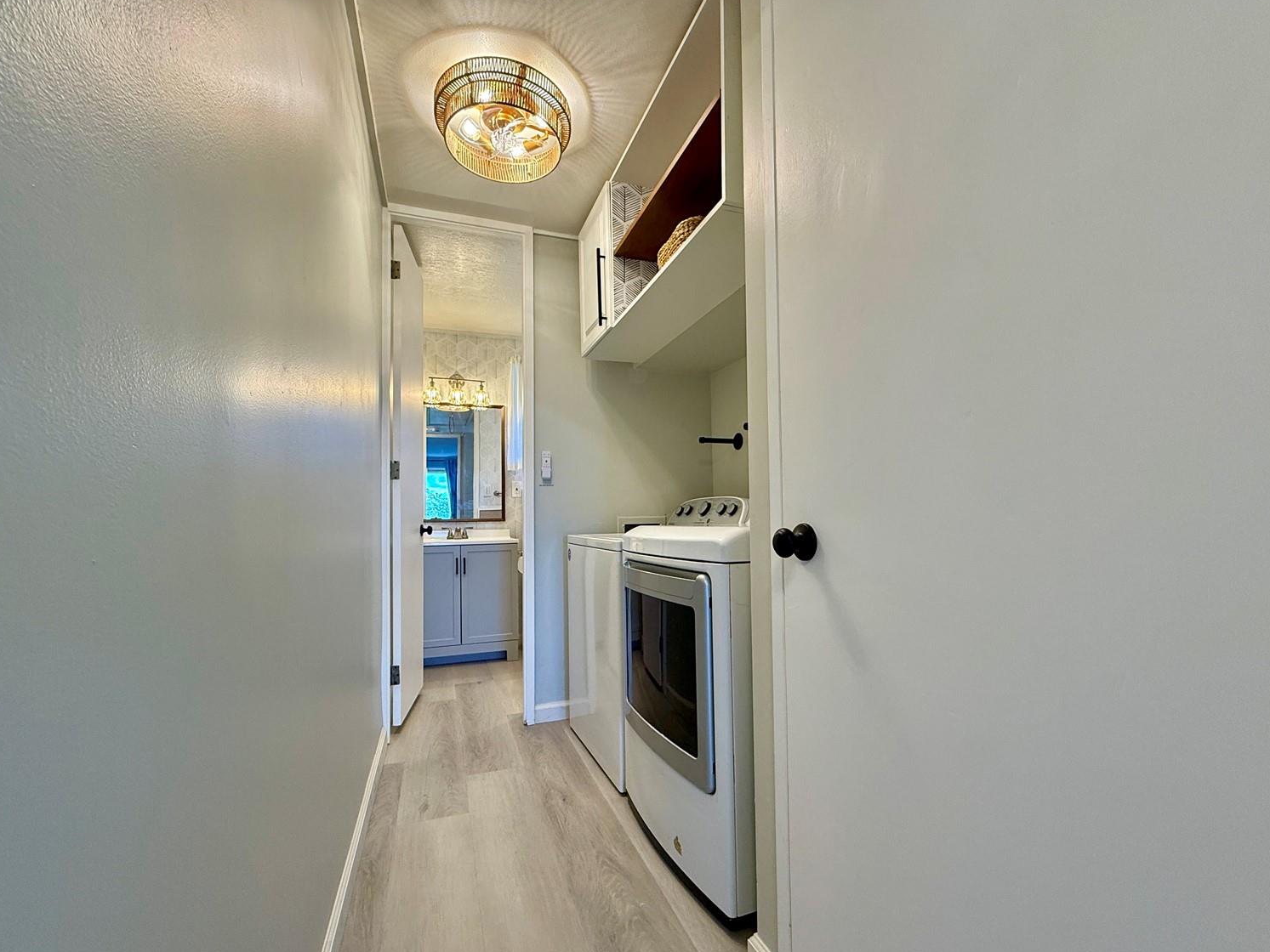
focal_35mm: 15
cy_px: 500
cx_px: 629
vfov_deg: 81.7
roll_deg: +1.1
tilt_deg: +1.8
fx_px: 550
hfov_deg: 98.2
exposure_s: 1/120
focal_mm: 2.22
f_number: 2.2
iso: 125
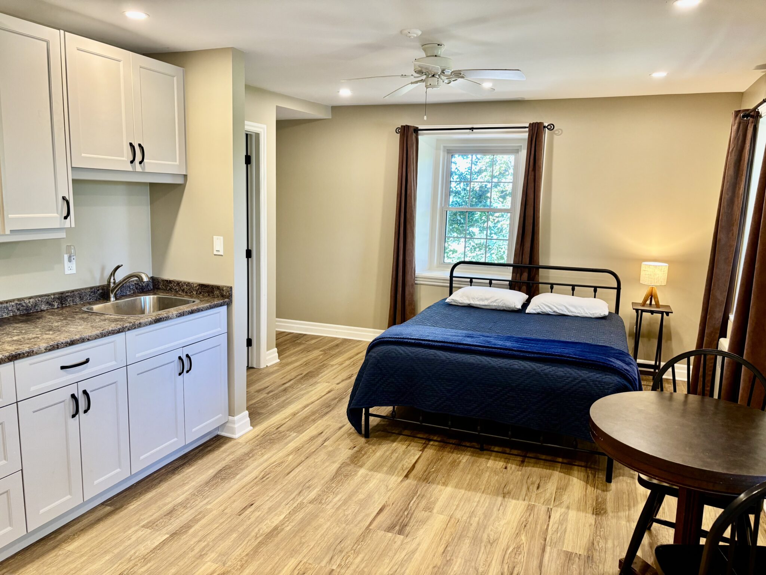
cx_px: 383
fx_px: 575
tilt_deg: -9.8
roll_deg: -2.1
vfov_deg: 53.1
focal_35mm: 26
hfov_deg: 67.3
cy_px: 288
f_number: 1.6
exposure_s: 1/60
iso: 125
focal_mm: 5.96
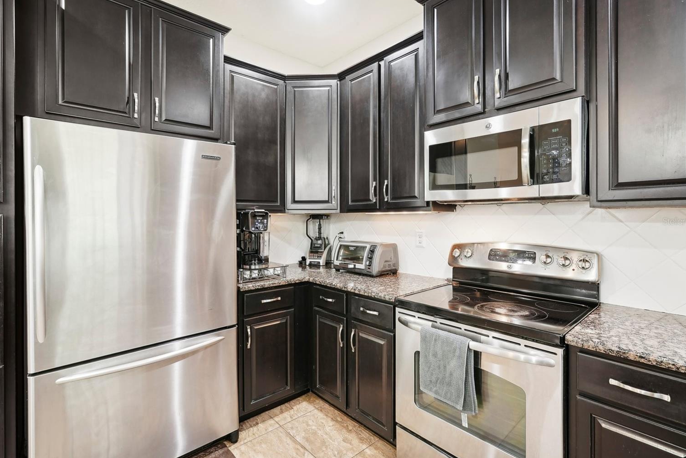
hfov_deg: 93.3
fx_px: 324
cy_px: 221
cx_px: 339
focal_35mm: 17
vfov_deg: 70.4
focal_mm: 16
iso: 400
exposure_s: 1/2.5
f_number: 8
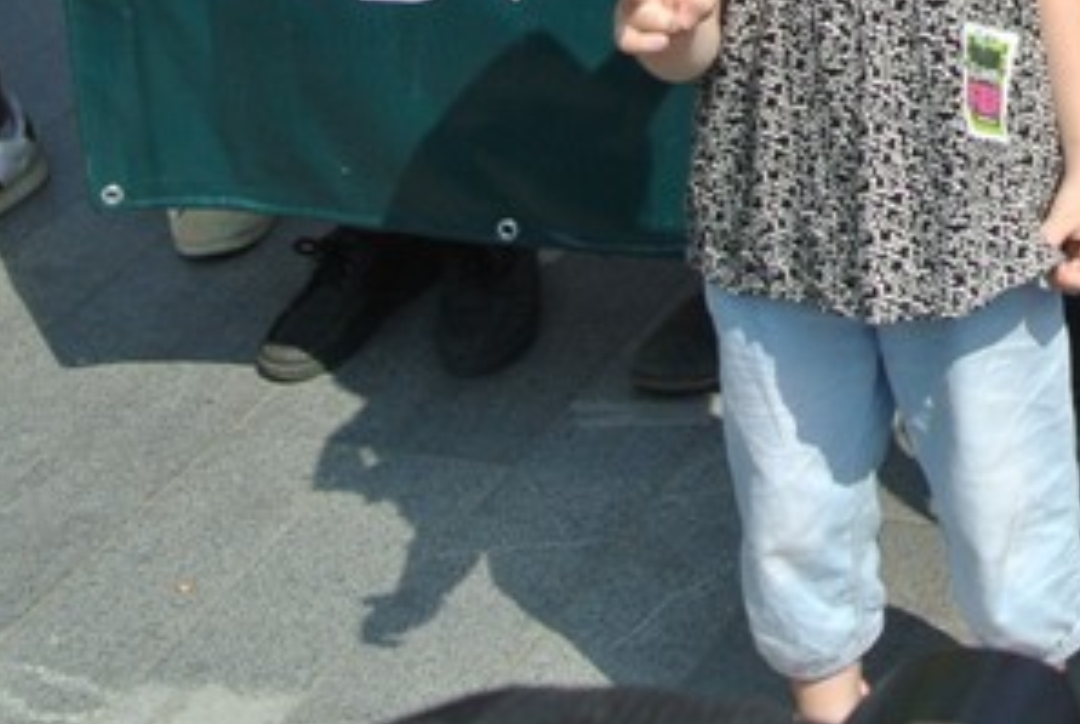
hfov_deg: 19.8
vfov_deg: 13.7
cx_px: 1476
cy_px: -417
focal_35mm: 93
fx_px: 2794
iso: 100
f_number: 5.6
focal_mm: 10
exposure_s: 1/500
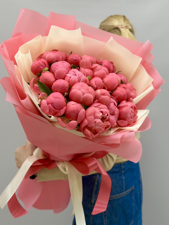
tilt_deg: -6.8
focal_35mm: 48
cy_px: 112
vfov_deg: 39.7
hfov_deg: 30.3
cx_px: 84
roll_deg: +1.7
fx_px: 312
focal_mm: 6.76
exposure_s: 1/121
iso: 80
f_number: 1.78
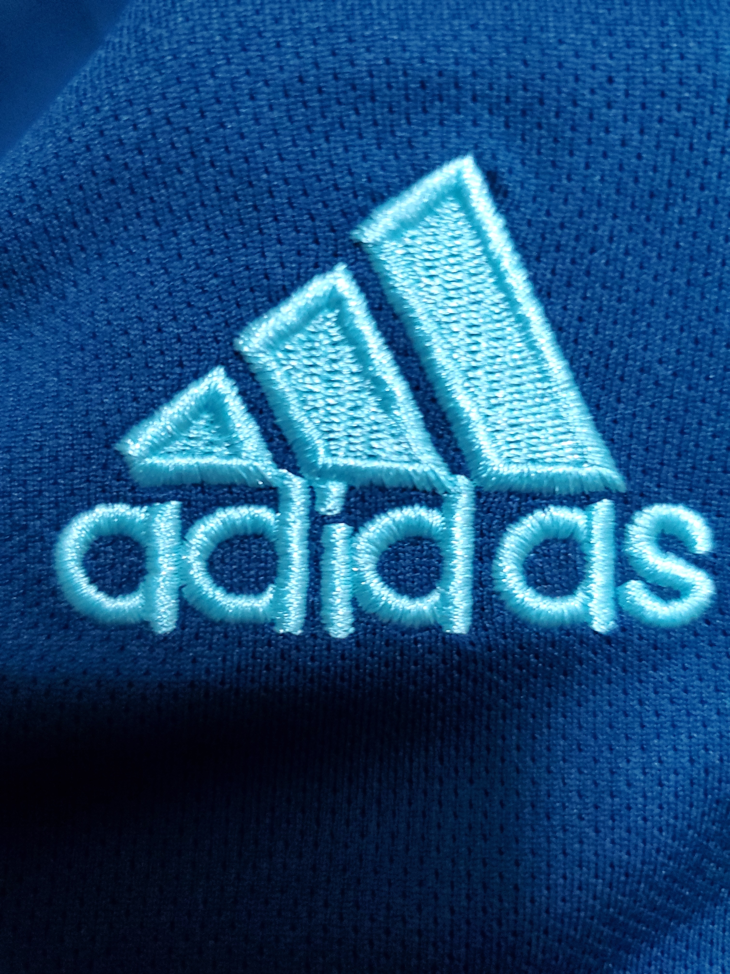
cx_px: 365
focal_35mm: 26
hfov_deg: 53.1
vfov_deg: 67.3
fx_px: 731
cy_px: 487
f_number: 1.5
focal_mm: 4.3
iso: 500
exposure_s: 1/30
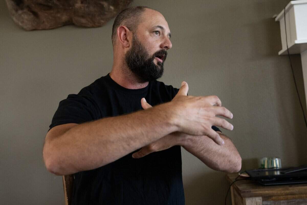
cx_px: 154
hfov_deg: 50.7
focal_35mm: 38
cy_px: 102
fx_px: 324
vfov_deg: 35.1
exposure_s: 1/200
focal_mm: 38
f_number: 4
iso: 3200
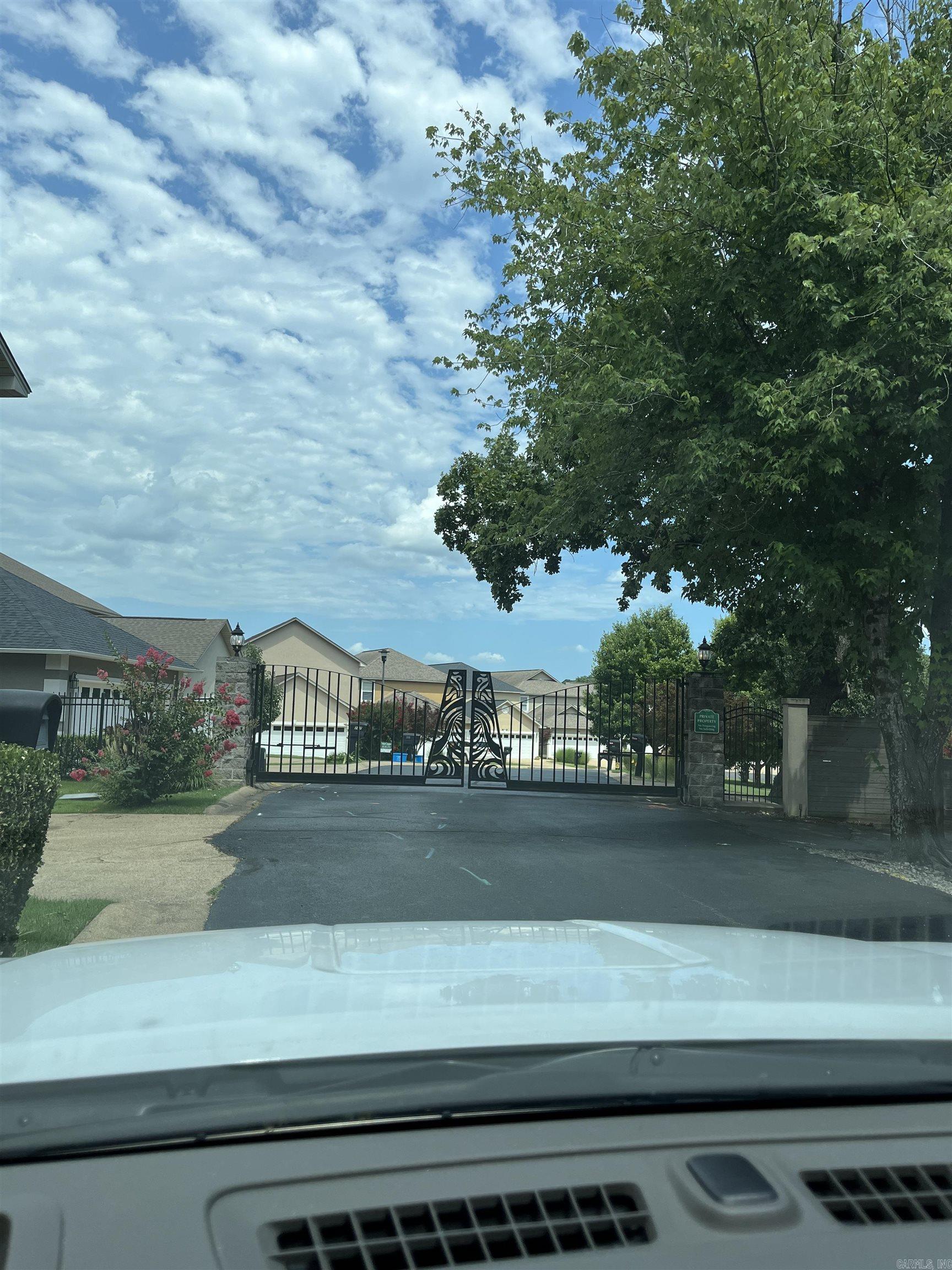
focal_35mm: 26
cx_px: 476
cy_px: 635
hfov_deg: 53.1
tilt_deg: +4.7
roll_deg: -2.3
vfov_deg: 67.3
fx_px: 953
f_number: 1.6
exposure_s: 1/3745
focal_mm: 5.1
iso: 50
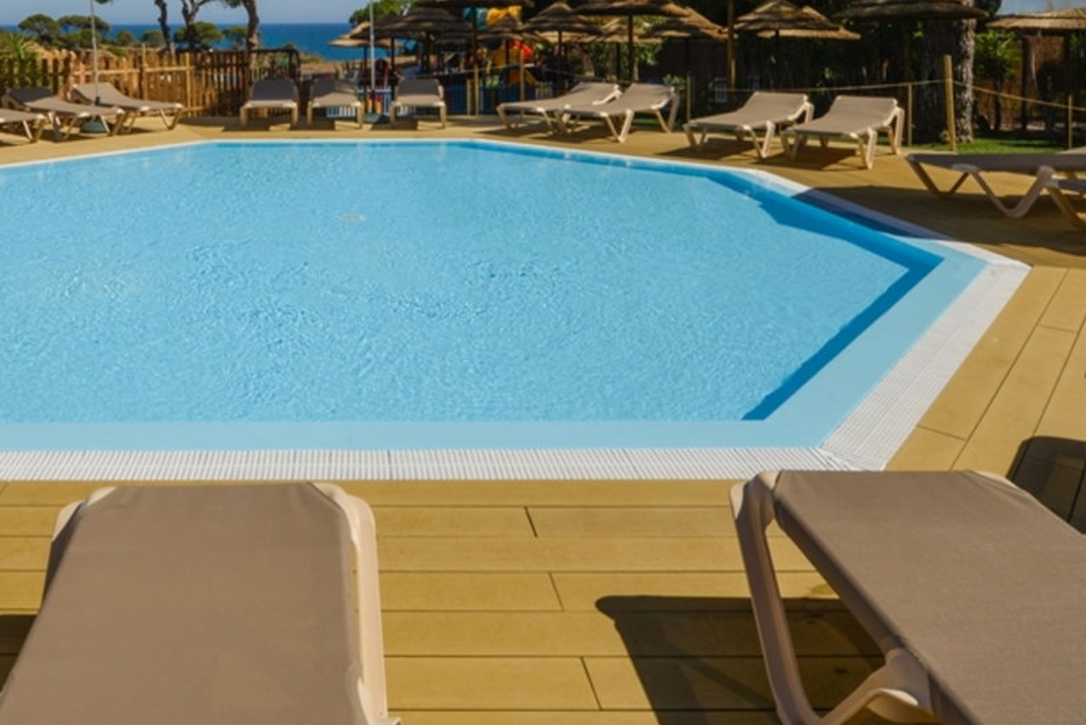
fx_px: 845
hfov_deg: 62.2
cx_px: 289
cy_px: 19
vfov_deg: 41.2
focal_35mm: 28
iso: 200
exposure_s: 1/160
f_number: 22
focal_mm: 14
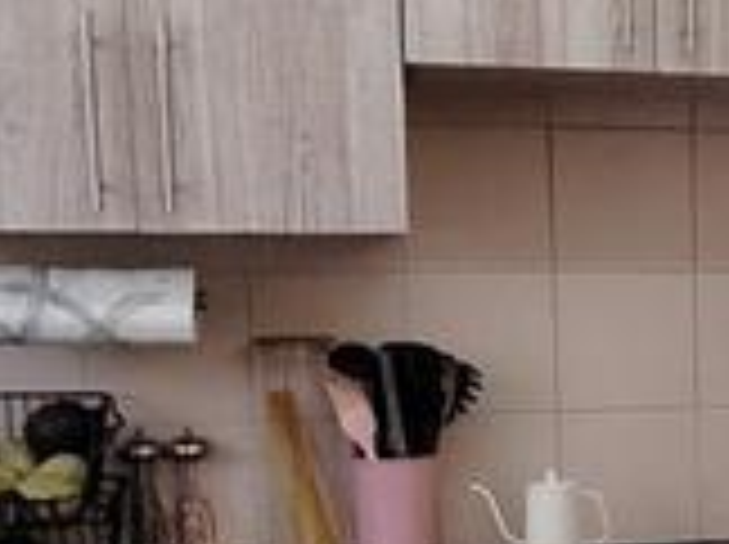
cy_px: 517
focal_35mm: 84
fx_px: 1766
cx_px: 963
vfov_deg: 17.2
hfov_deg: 21.1
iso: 154
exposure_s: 1/60
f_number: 2.2
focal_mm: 1.42
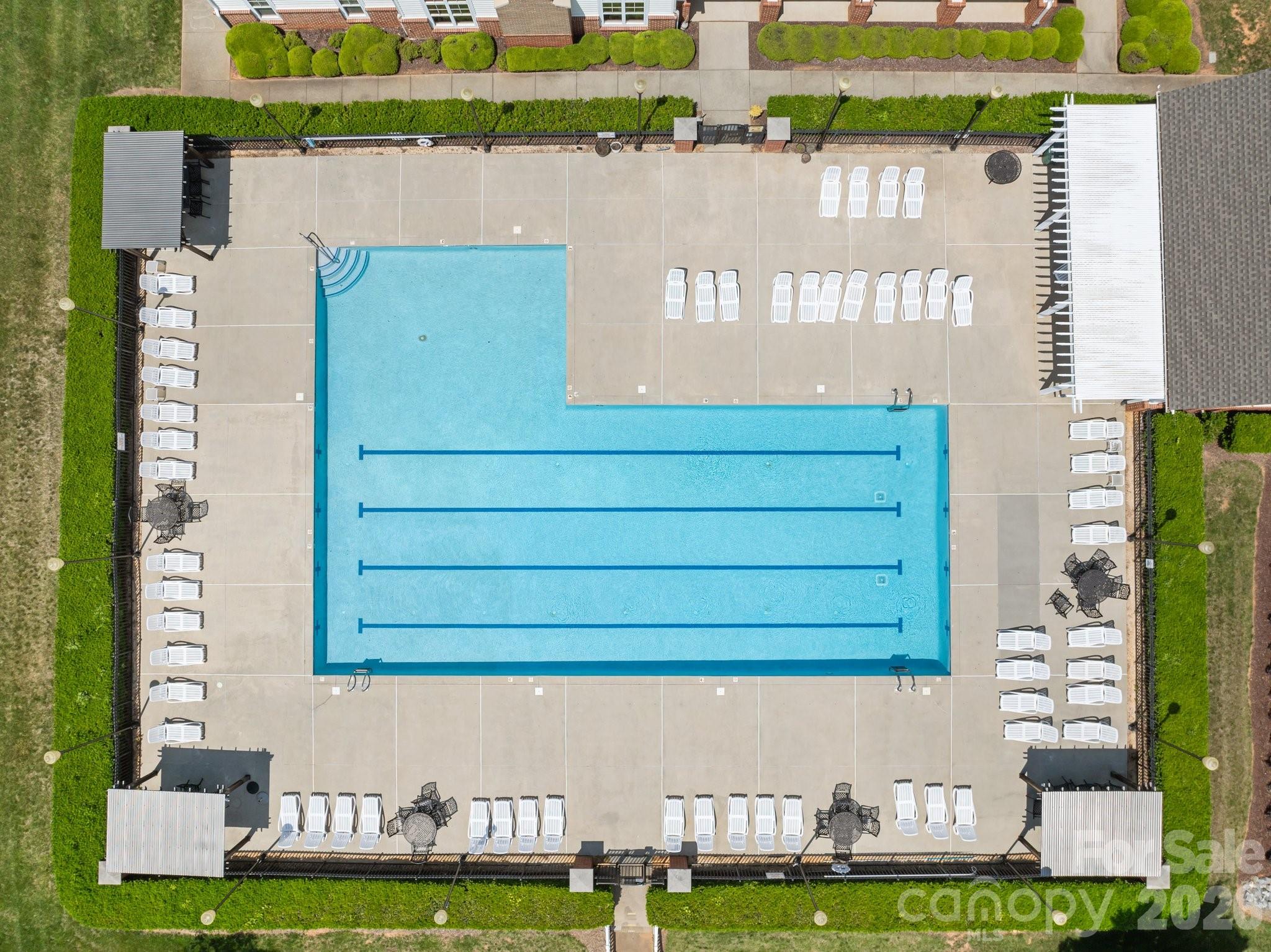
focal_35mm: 24
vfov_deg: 56.8
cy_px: 476
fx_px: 881
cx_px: 636
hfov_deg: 71.6
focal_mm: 12.29
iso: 110
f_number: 2.8
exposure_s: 1/4000
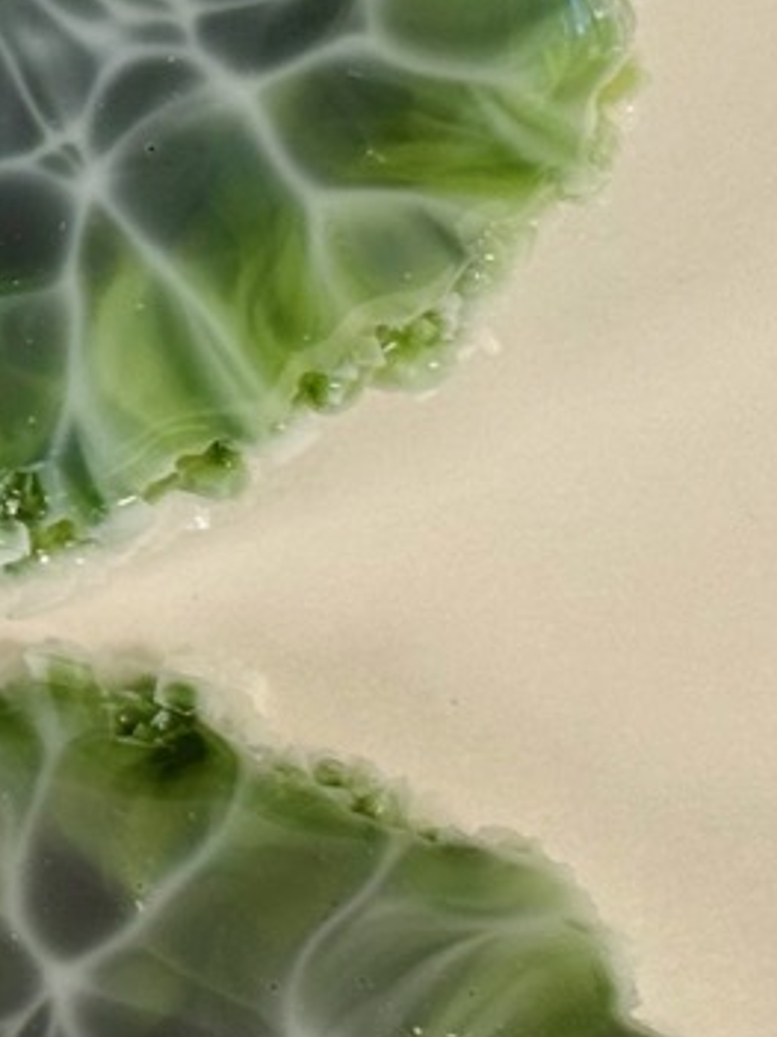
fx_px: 6139
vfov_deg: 9.7
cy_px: 394
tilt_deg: -55.8
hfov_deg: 7.0
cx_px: -742
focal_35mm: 205
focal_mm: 6.76
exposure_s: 1/245
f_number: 1.78
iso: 80
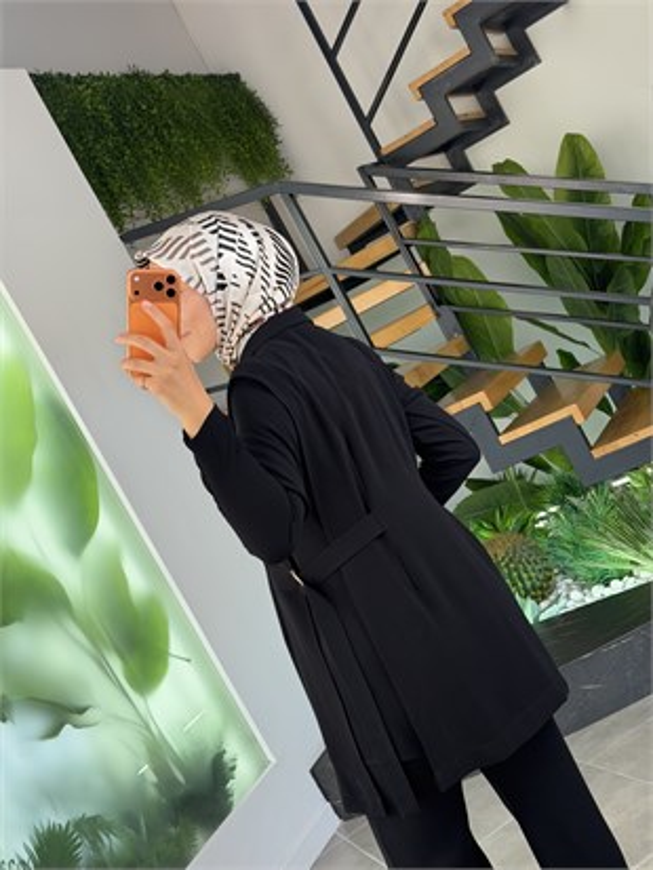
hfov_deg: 30.3
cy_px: 435
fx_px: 1207
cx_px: 326
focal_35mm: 48
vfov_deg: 39.6
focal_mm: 6.76
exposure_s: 1/121
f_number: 1.78
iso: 64
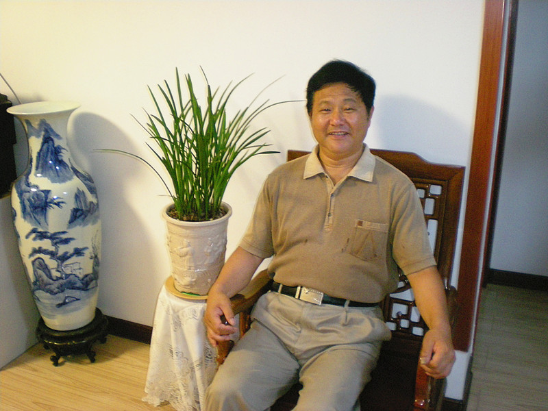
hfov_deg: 49.0
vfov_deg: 37.7
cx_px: 274
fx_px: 602
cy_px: 206
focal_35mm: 38
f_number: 3.1
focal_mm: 6.3
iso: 400
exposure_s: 1/9.8
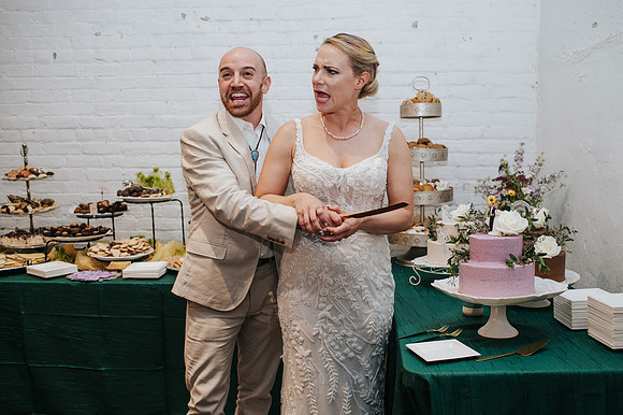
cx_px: 339
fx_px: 661
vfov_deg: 34.8
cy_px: 225
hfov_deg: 50.4
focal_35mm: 38
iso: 1000
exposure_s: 1/200
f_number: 2.8
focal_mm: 35
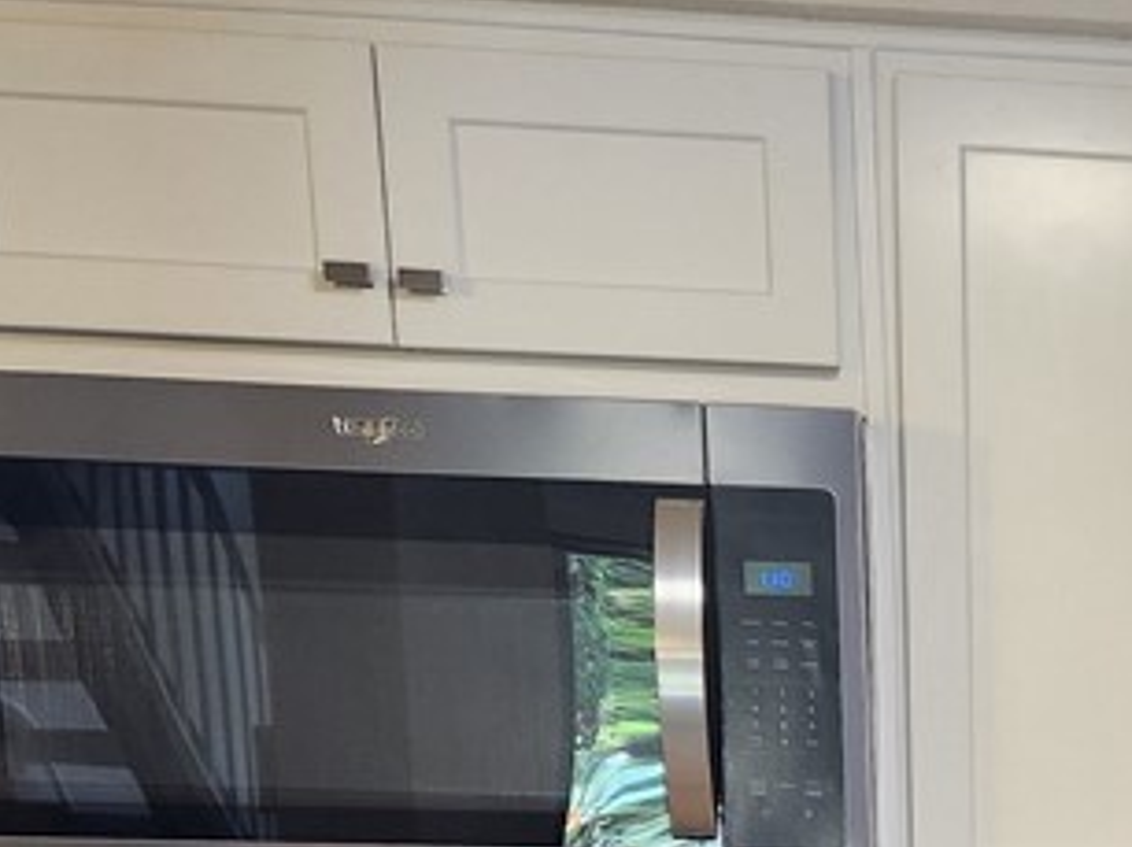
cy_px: 1265
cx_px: 1350
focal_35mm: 77
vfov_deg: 17.3
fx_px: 2516
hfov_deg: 23.3
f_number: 1.8
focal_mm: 5.4
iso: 250
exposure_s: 1/120
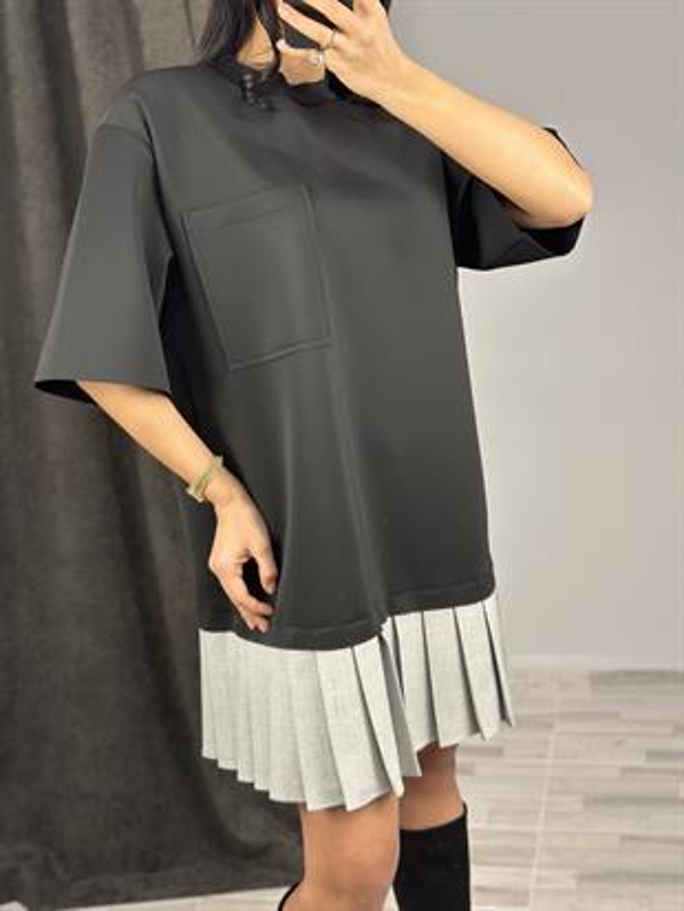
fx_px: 1264
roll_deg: +4.8
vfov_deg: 39.6
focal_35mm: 48
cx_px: 342
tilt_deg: -34.6
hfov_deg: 30.3
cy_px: 456
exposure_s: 1/100
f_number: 1.78
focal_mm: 6.86
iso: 200
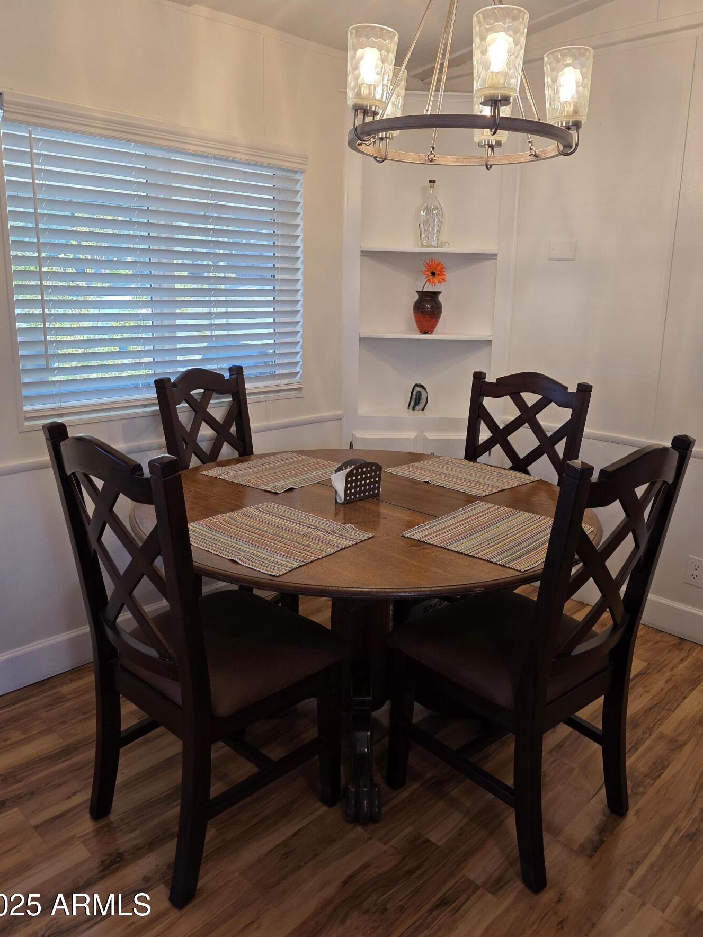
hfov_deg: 53.0
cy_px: 424
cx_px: 370
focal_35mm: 26
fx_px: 704
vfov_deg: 67.2
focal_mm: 6.3
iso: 100
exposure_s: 1/120
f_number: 1.7
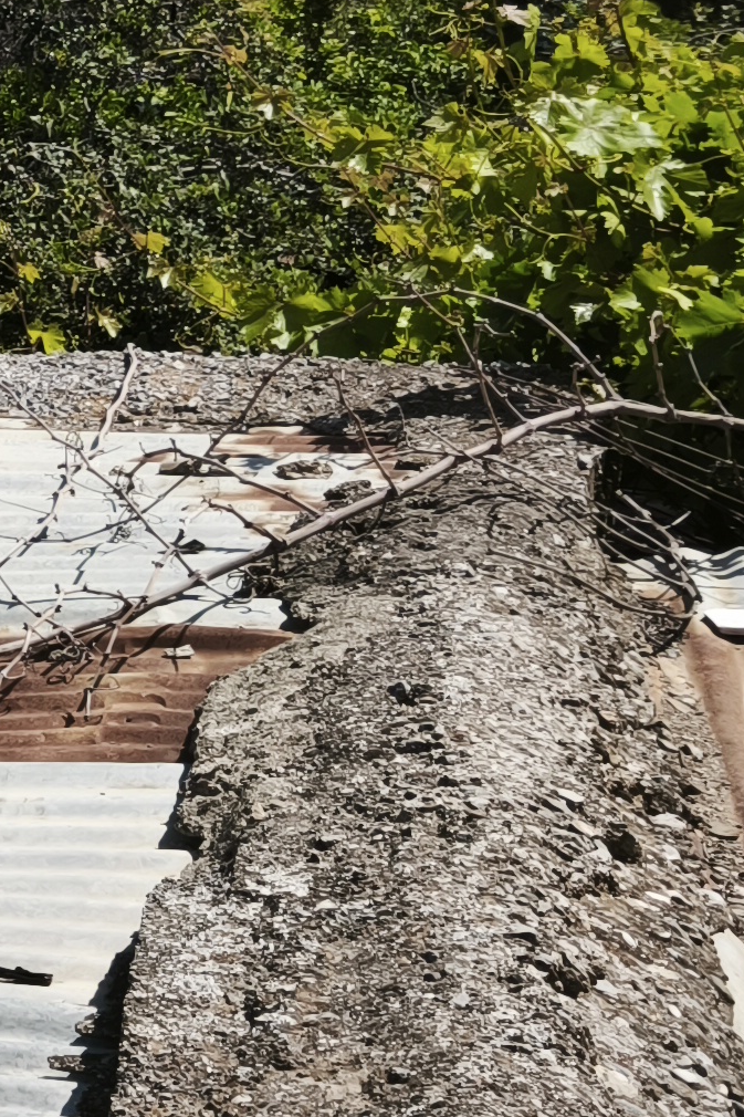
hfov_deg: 11.3
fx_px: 3008
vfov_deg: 20.4
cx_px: -1154
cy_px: 3
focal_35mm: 97
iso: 80
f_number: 1.7
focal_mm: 5.35
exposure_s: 1/1763
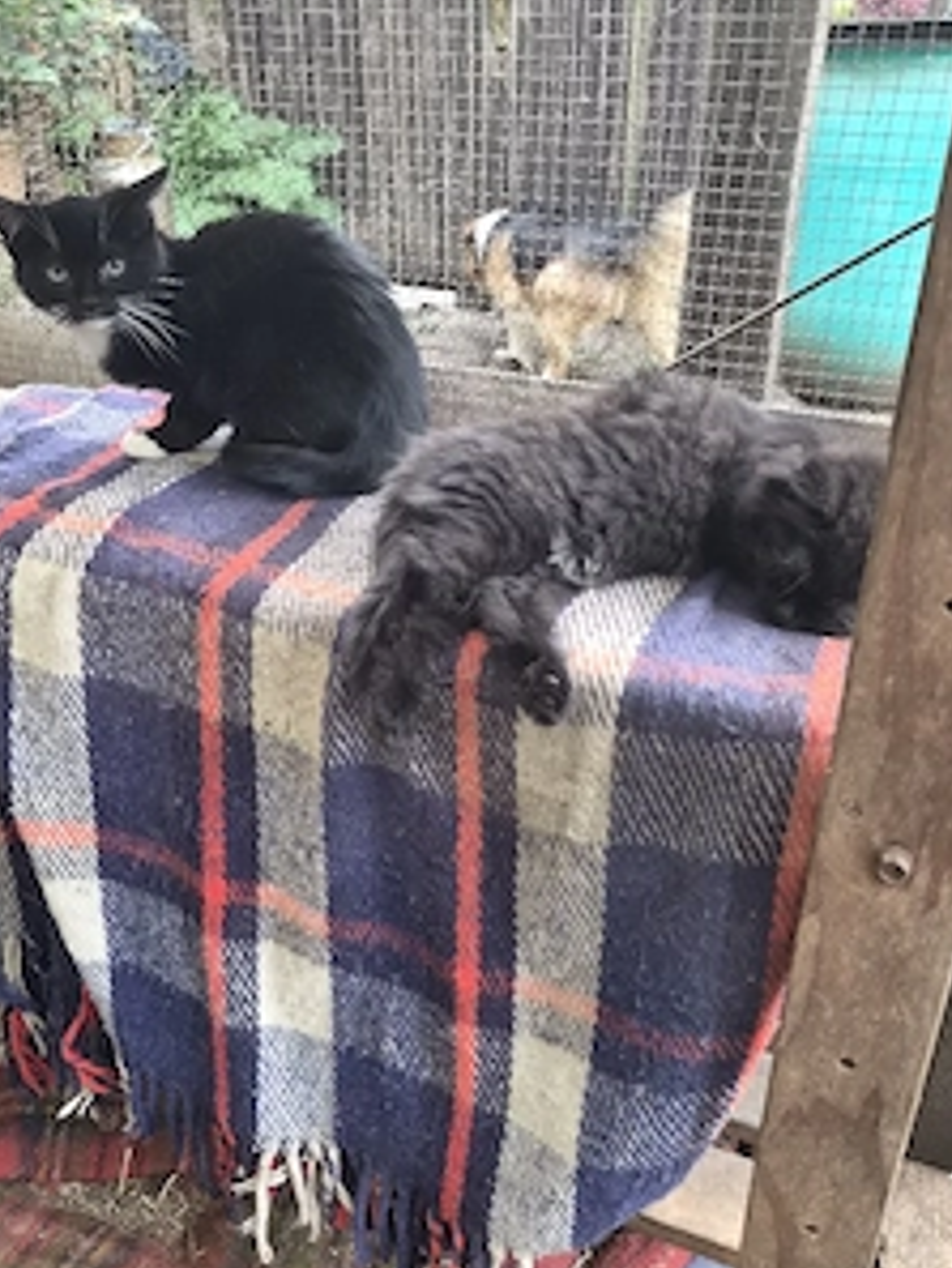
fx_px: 1136
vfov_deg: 58.3
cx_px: 388
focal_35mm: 31
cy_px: 598
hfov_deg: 45.3
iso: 320
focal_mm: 5.4
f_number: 1.8
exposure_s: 1/100
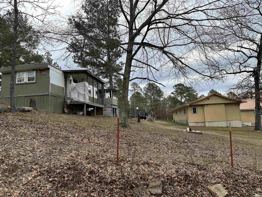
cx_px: 131
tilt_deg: +7.6
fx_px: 182
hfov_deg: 71.6
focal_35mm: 24
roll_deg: +2.6
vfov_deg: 56.8
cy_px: 98
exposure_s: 1/1131
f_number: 1.78
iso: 80
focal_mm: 6.86
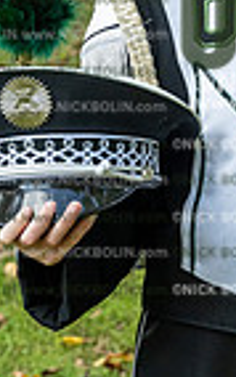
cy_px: 35
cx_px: 292
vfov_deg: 12.6
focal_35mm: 165
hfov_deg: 7.9
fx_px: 1695
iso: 1000
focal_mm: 51
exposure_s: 1/640
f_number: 5.6
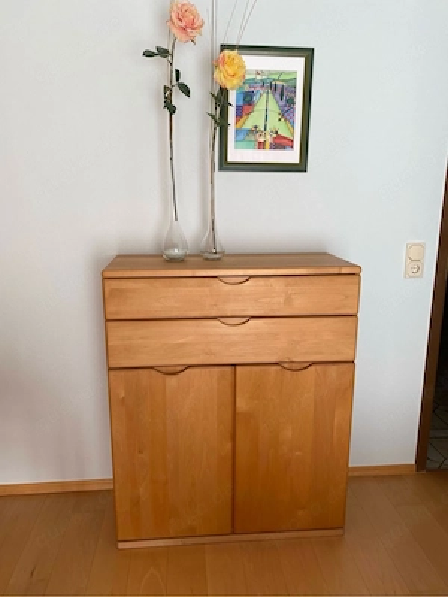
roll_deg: +0.3
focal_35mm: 26
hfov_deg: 53.1
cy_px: 298
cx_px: 224
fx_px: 449
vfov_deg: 67.3
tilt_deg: -9.5
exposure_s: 1/127
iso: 32
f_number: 1.8
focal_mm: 4.25
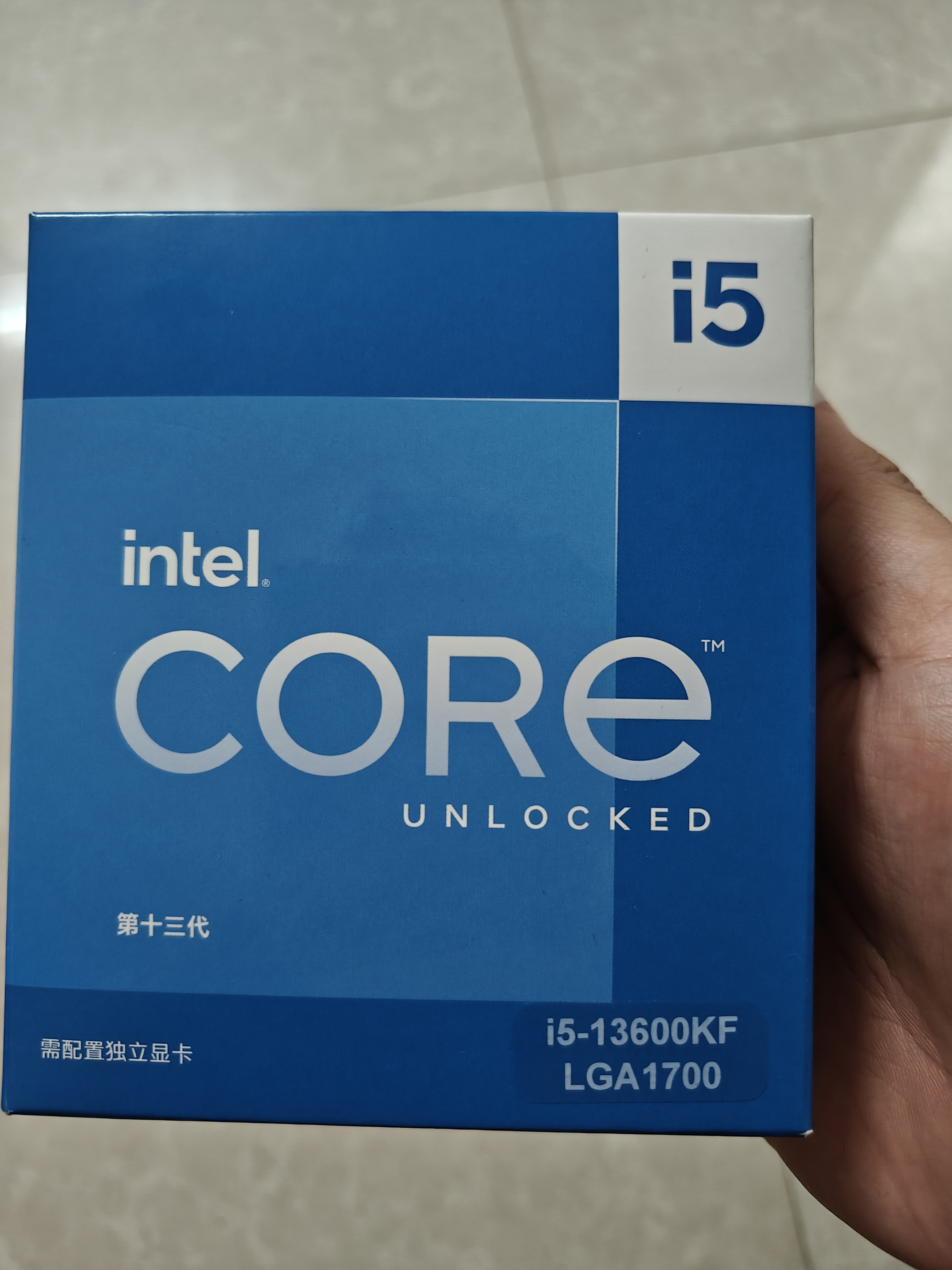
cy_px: 635
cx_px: 476
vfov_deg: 71.6
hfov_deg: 56.8
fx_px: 880
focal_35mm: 24
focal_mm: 5.59
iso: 1250
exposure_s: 1/33
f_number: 1.8
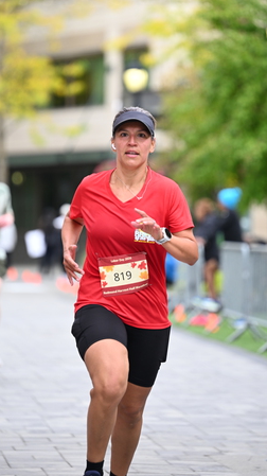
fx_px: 2673
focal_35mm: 212
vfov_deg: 10.2
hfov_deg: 5.7
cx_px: 140
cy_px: 195
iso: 640
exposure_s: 1/1600
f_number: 2.8
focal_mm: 165
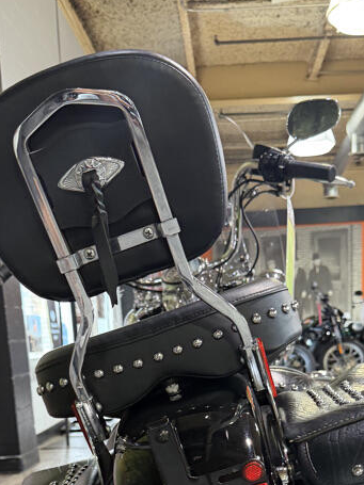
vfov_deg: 32.6
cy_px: 488
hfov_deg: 26.9
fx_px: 757
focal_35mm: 54
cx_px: 228
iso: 250
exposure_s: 1/60
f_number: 1.78
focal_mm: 6.76
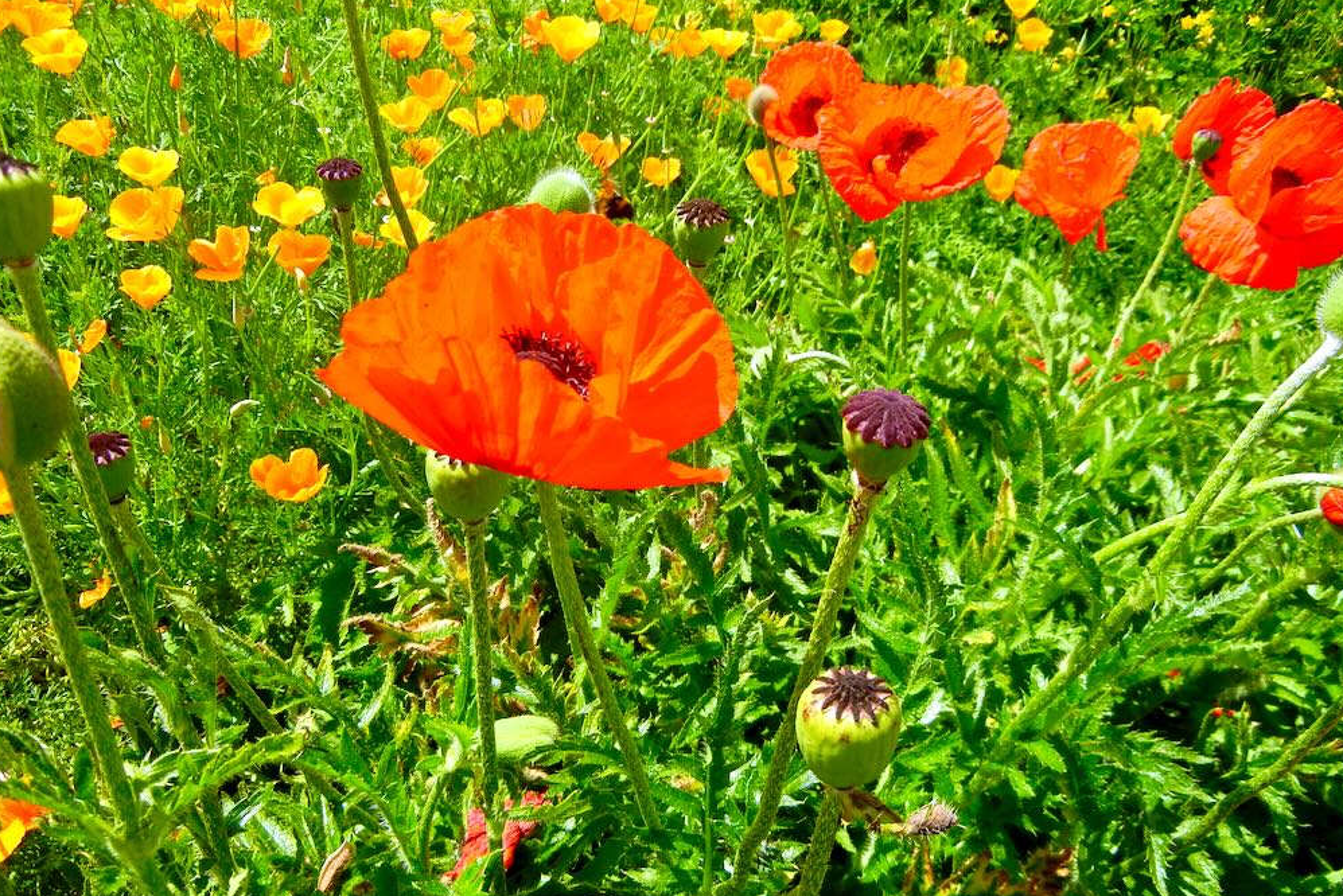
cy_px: 482
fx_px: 1194
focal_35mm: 32
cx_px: 670
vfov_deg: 41.1
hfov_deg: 58.7
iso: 160
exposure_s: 1/390
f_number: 7
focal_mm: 5.4
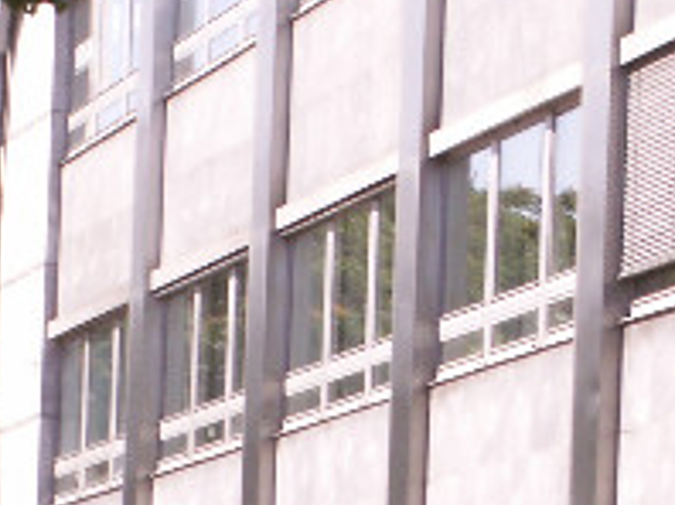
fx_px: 4888
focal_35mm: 251
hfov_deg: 7.9
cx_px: 276
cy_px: 1000
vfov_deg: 5.8
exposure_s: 1/100
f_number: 8
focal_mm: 10.28
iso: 50
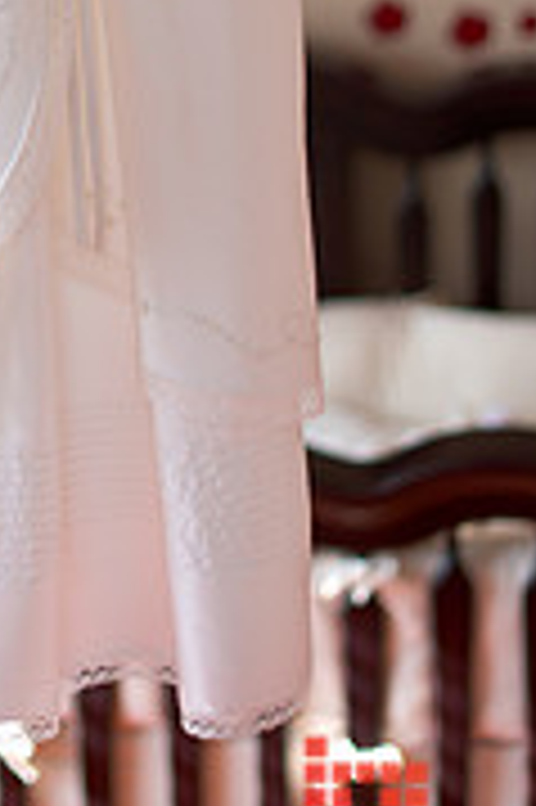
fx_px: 2819
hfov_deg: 10.8
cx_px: -7
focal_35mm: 126
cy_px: -14
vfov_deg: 15.9
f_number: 2
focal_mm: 50
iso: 200
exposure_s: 1/250
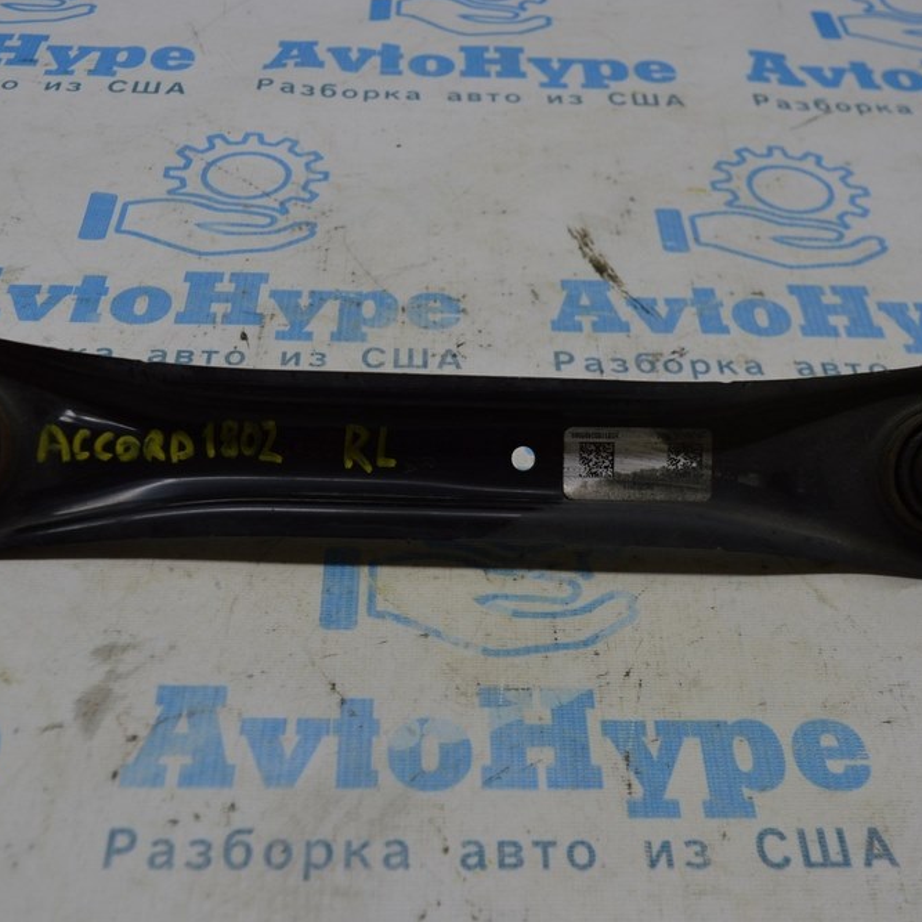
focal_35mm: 43
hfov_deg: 39.1
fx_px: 1296
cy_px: 465
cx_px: 430
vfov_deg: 39.2
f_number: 5.6
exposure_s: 1/125
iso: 400
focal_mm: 22
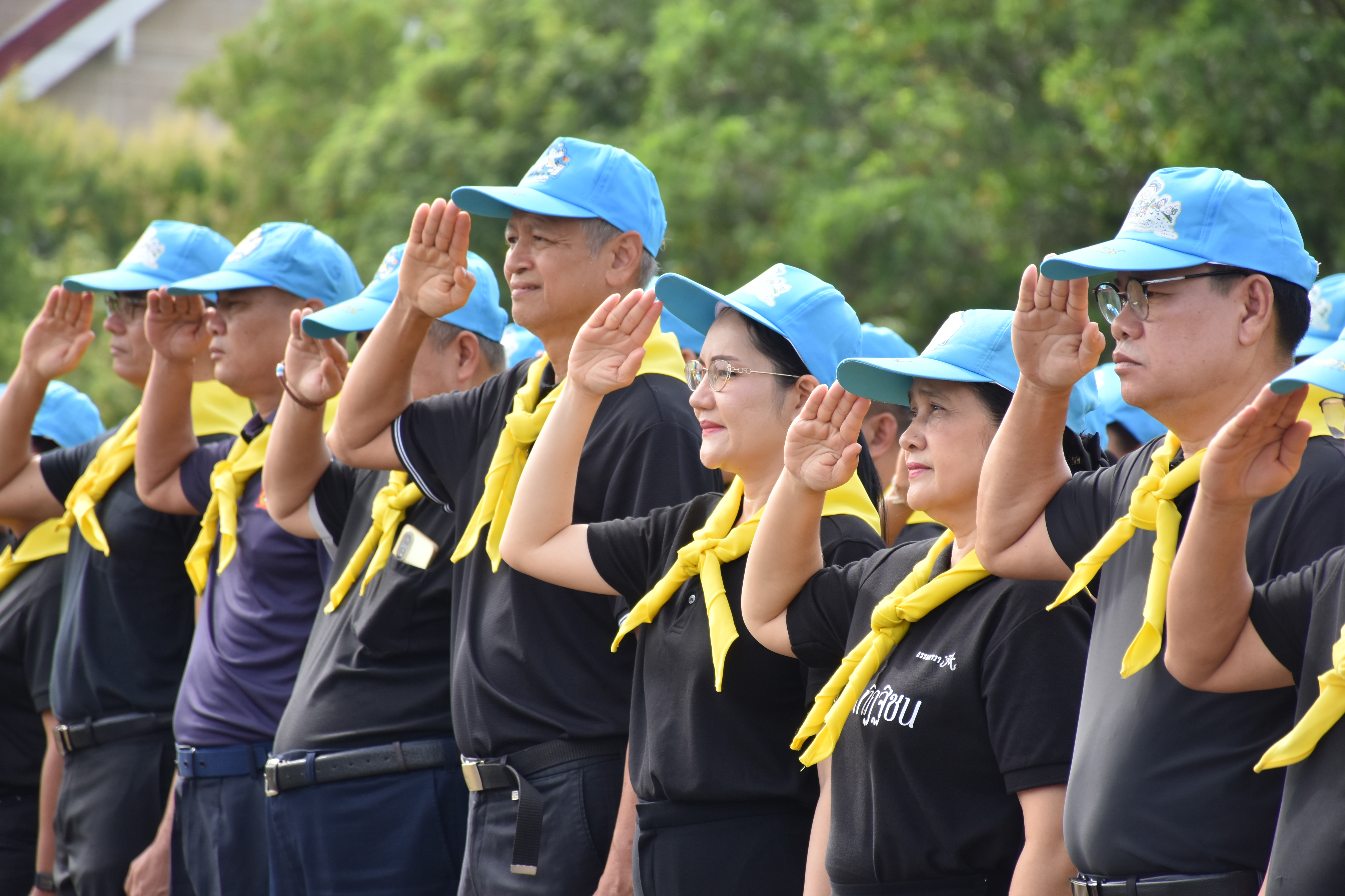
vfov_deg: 6.5
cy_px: 448
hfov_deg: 9.8
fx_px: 7845
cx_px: 672
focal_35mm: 210
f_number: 5.6
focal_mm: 140
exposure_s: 1/500
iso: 250
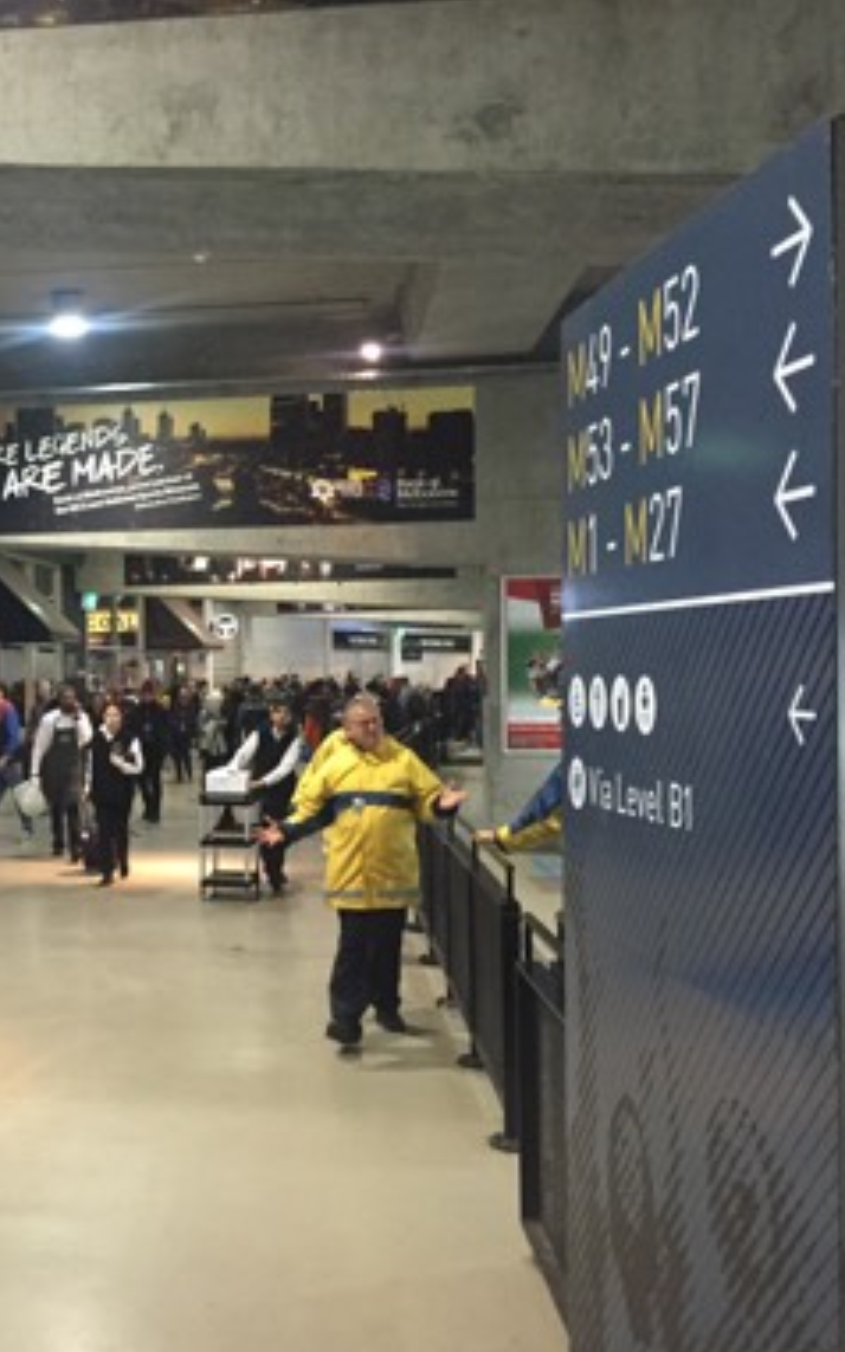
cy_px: 688
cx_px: 36
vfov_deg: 47.2
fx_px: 1548
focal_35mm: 42
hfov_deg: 28.9
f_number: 2.2
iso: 250
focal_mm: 4.15
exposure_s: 1/20
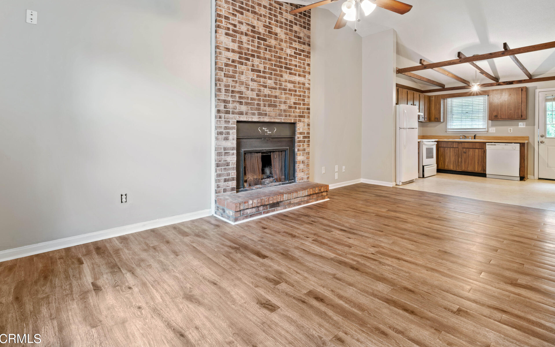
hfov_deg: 94.4
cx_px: 279
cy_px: 138
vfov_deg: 67.3
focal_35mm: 17
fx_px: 257
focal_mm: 14
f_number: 9.5
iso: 80
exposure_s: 8
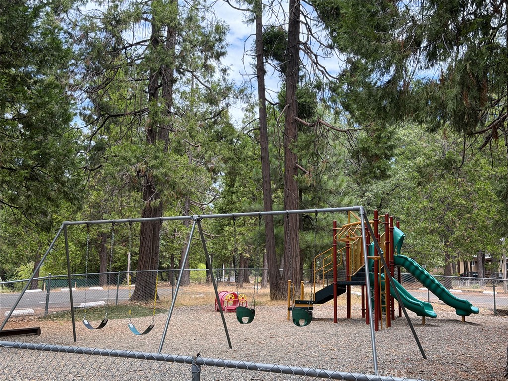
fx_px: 704
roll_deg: -0.9
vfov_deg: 30.3
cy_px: 190
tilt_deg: +8.3
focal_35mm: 48
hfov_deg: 39.7
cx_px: 254
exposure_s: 1/1013
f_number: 1.78
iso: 80
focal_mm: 6.76
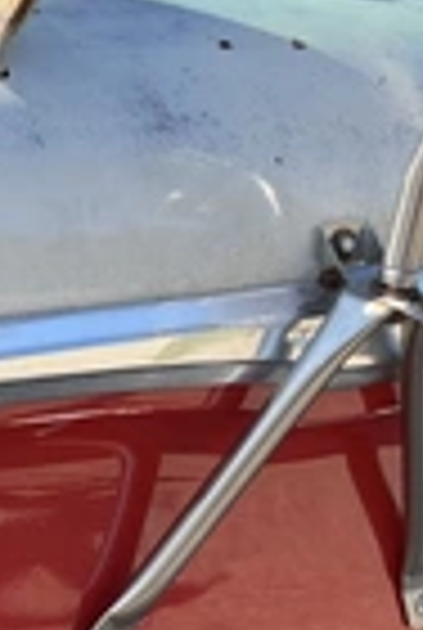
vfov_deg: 23.6
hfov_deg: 15.4
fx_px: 1508
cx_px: -81
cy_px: 382
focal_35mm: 86
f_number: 1.8
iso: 25
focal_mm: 3
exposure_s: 1/804
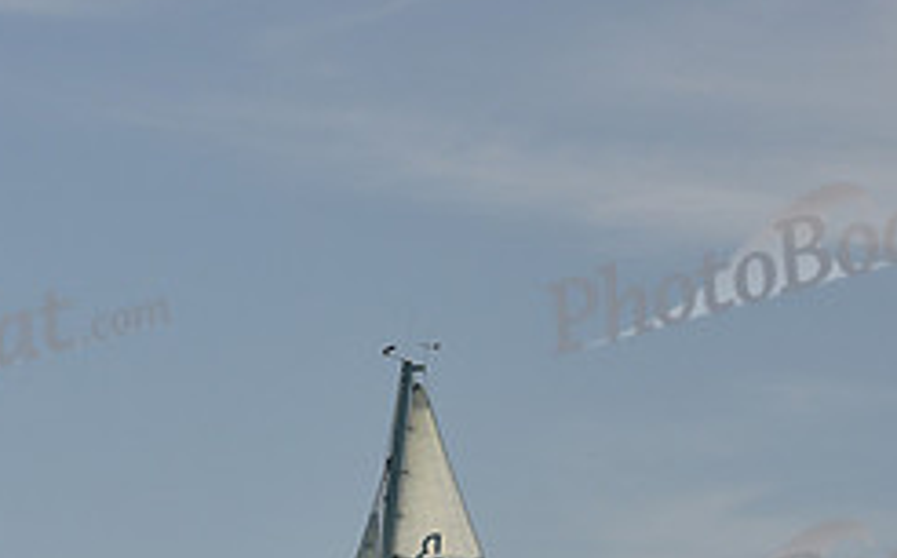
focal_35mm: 236
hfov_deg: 8.9
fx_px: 5761
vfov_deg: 5.5
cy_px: 839
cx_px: 359
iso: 250
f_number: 6.3
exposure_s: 1/800
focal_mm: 98
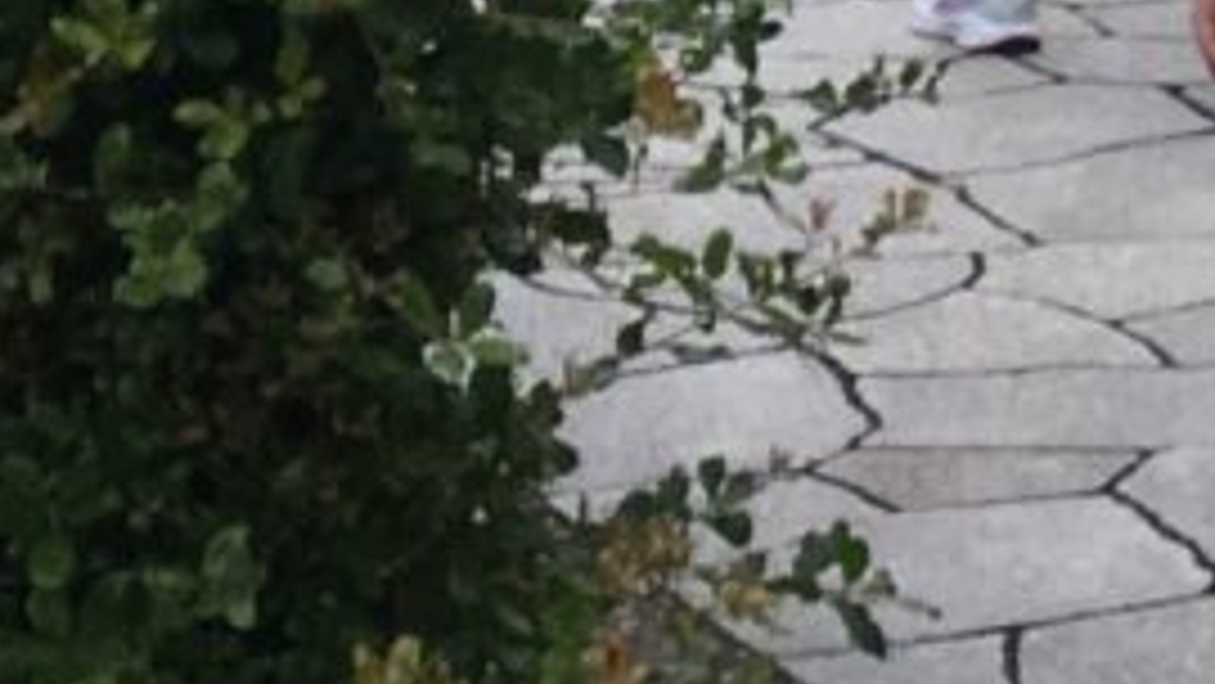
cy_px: -1557
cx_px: 2804
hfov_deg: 9.3
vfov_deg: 5.3
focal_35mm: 211
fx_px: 6799
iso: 25
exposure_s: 1/1570
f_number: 2.2
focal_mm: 4.15
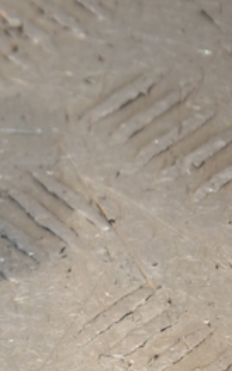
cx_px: -200
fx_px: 3938
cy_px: 194
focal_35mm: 389
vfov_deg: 5.4
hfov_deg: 3.4
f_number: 7.1
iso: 800
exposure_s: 1/200
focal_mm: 105
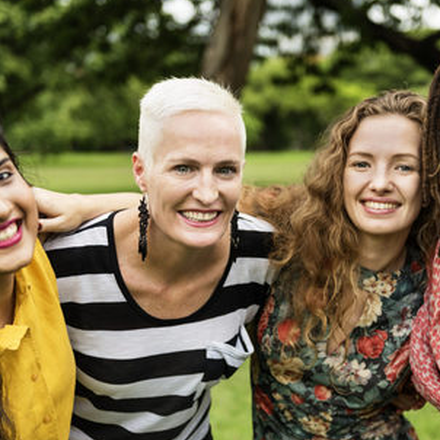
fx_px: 1150
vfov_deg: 21.6
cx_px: 291
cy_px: 254
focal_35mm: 80
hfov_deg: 21.6
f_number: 2.8
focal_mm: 48
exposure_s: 1/125
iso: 200
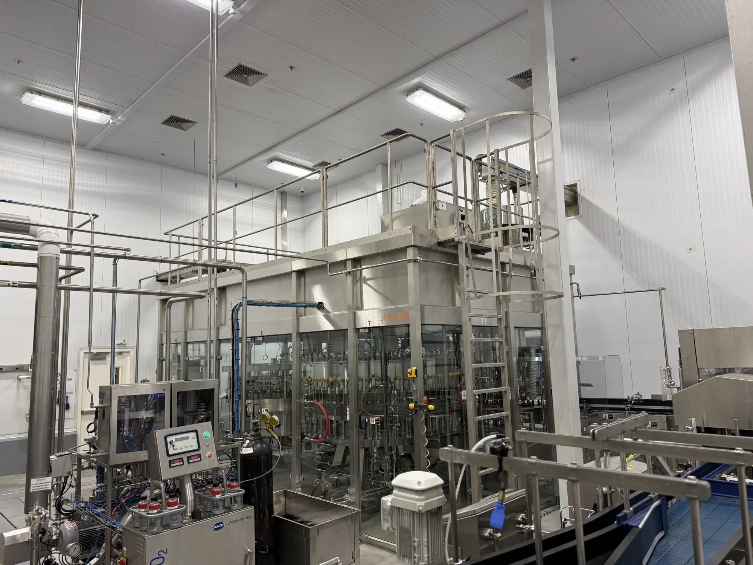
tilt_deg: +9.1
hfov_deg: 71.6
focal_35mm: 24
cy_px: 282
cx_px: 376
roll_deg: +1.0
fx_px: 522
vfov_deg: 56.8
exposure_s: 1/120
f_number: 1.78
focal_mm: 6.76
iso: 125
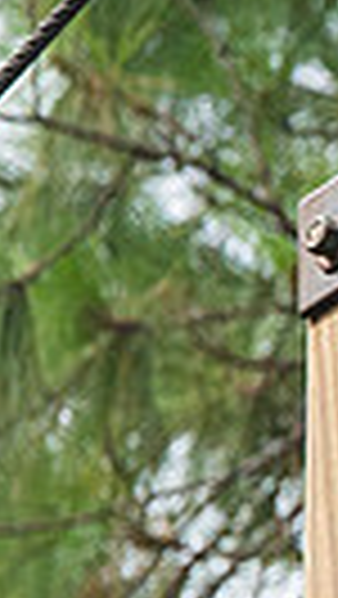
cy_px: 358
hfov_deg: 0.7
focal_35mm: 1679
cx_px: 1139
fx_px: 26701
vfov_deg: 1.3
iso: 1250
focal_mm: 200
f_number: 8
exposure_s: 1/1600
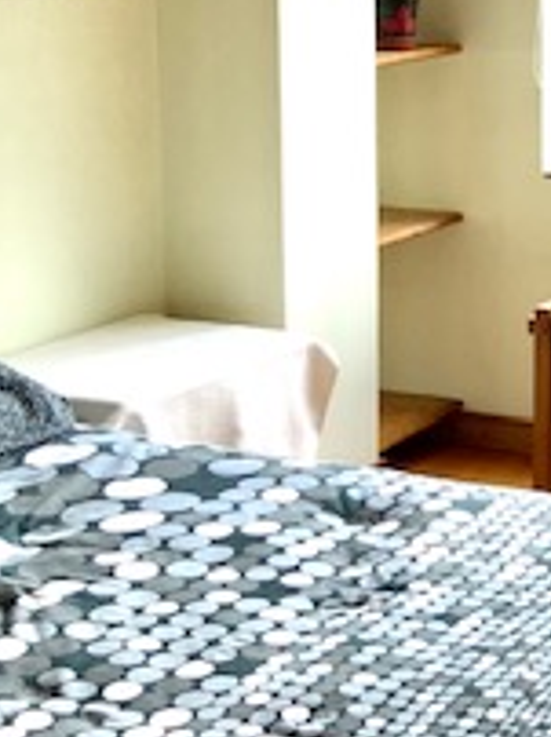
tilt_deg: -6.3
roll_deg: -0.6
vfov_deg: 21.0
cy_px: 124
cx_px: 785
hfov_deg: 15.0
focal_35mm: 92
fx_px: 1957
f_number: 1.8
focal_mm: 3
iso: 20
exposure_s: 1/122
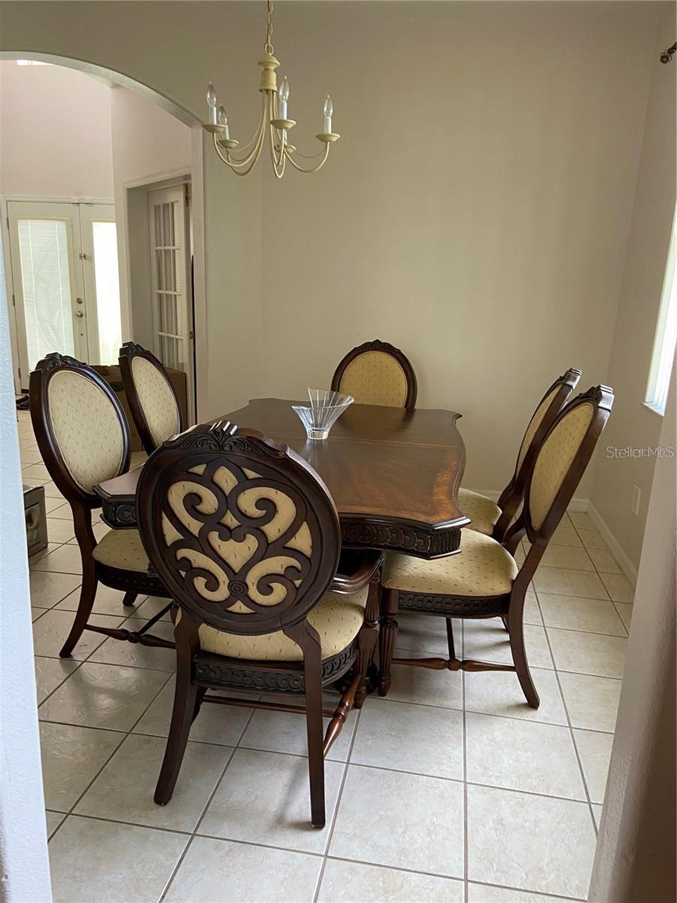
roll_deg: -0.7
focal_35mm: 26
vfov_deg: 67.3
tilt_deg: -13.5
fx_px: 678
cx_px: 338
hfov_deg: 53.1
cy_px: 452
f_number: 1.8
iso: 160
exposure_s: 1/60
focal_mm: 4.25
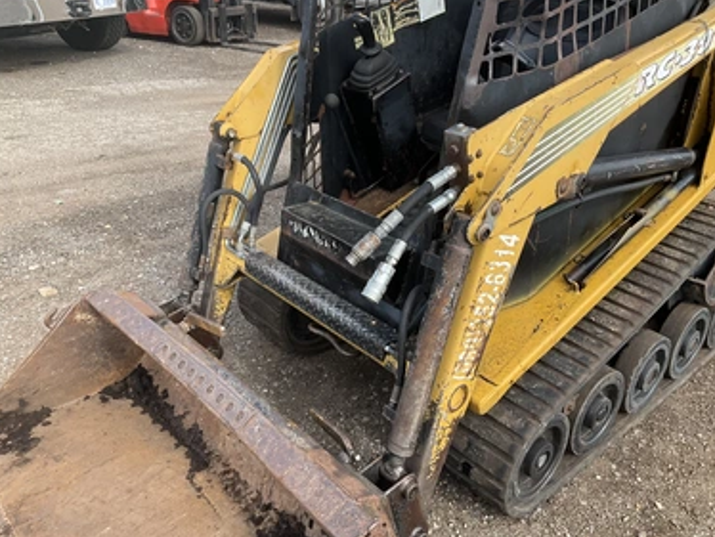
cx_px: 371
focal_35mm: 31
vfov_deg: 45.5
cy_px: 262
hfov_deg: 58.3
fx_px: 641
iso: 25
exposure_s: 1/514
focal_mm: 3
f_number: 1.8
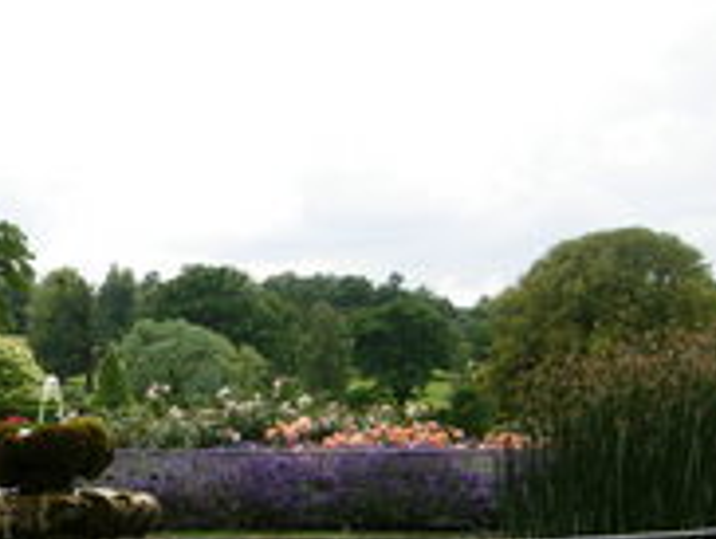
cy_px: 437
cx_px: 4
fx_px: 1802
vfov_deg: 16.9
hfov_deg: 21.7
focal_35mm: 87
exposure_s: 1/203
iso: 50
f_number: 5.4
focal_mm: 7.5
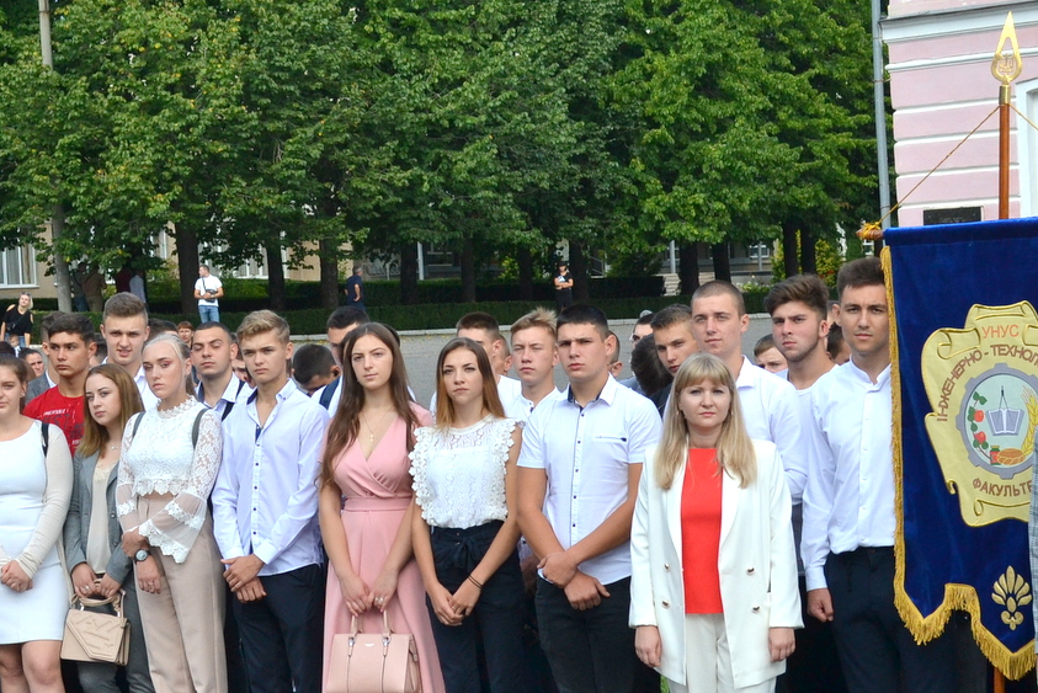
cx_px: 512
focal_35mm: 74
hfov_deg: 27.3
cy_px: 409
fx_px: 2135
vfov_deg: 18.4
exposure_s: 1/800
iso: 400
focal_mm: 26
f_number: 6.3
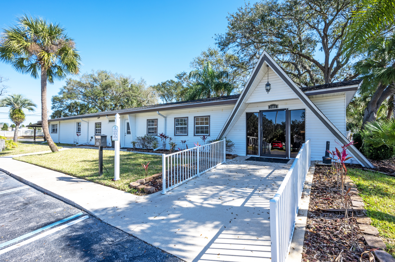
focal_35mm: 17
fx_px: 186
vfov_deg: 70.4
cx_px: 198
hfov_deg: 93.3
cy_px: 131
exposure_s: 1/30
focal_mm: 17
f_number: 20
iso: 100
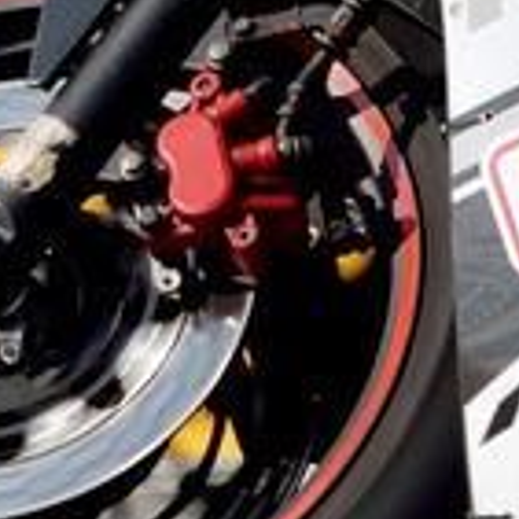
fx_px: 16810
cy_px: -596
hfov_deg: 1.8
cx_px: 1126
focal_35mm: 991
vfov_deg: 1.8
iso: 100
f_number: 14
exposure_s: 1/250
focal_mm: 86
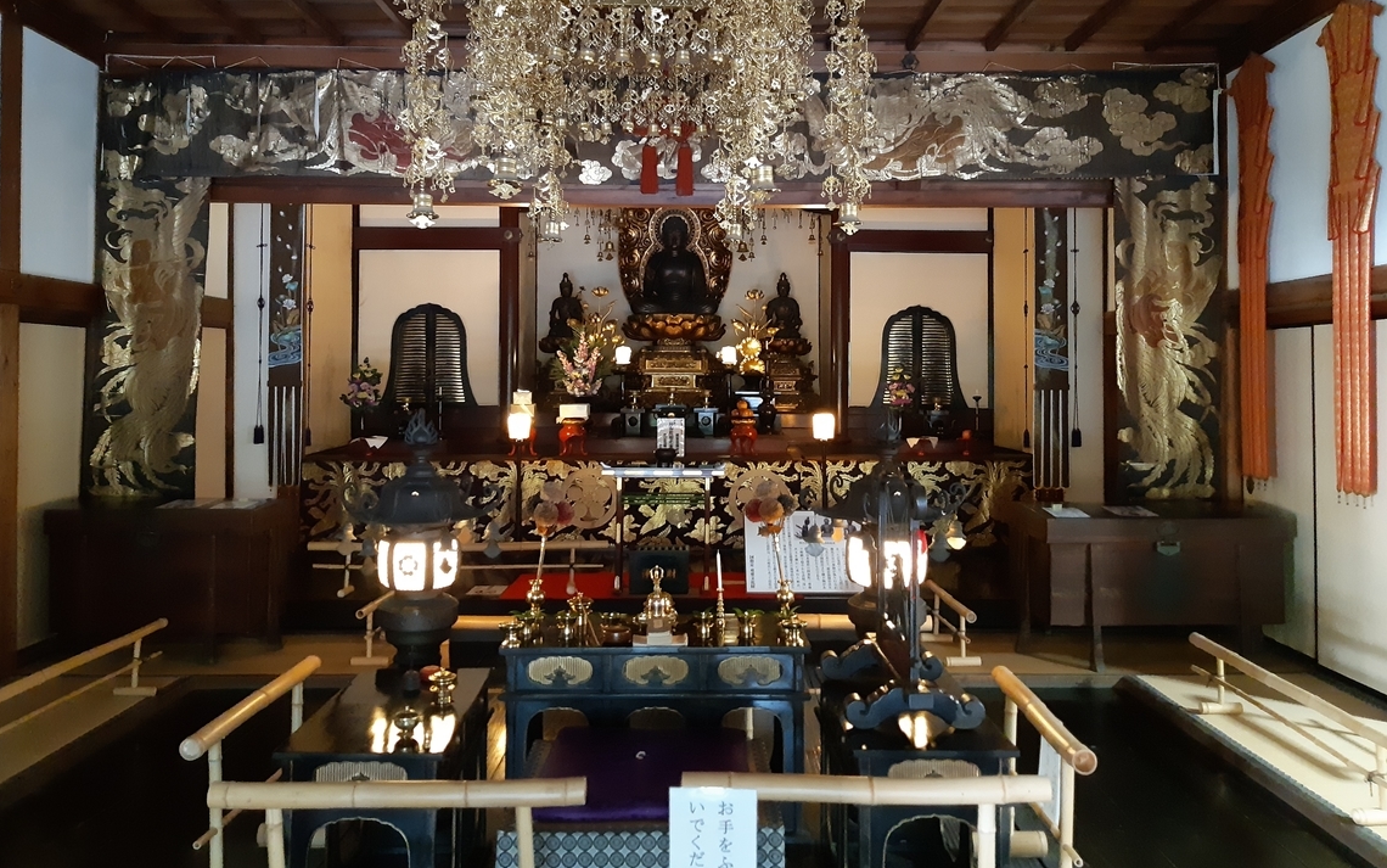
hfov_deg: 64.6
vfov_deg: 43.0
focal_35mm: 29
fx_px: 1096
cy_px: 351
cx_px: 703
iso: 640
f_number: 1.7
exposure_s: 1/17
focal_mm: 3.93
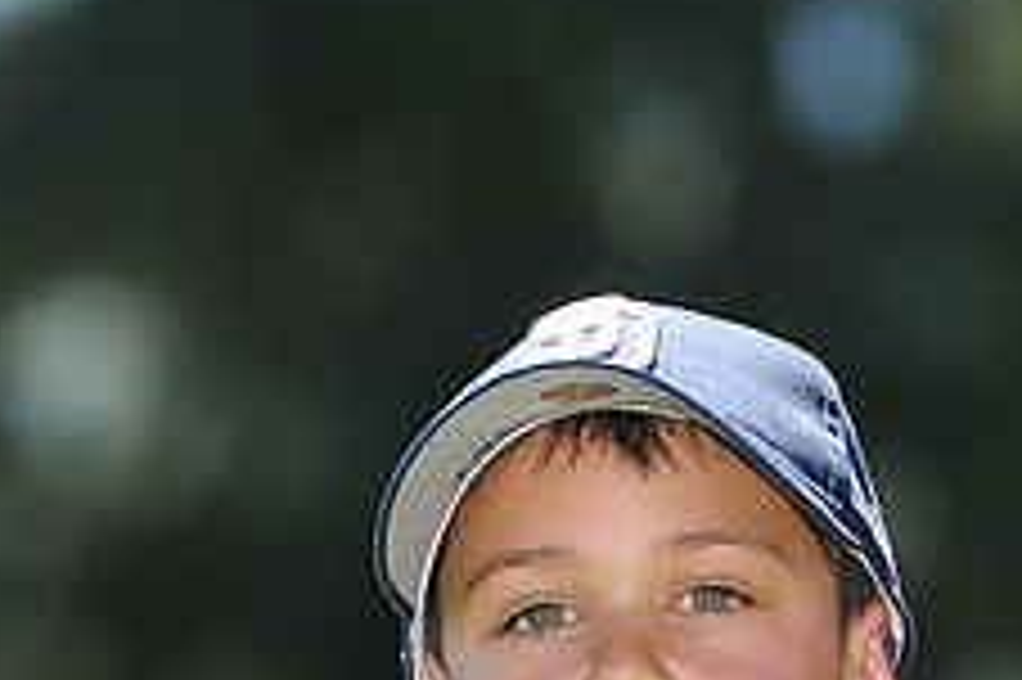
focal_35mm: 511
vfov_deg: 2.7
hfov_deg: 4.0
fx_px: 14496
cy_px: 838
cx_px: 477
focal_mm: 200
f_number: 4.5
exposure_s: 1/640
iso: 200
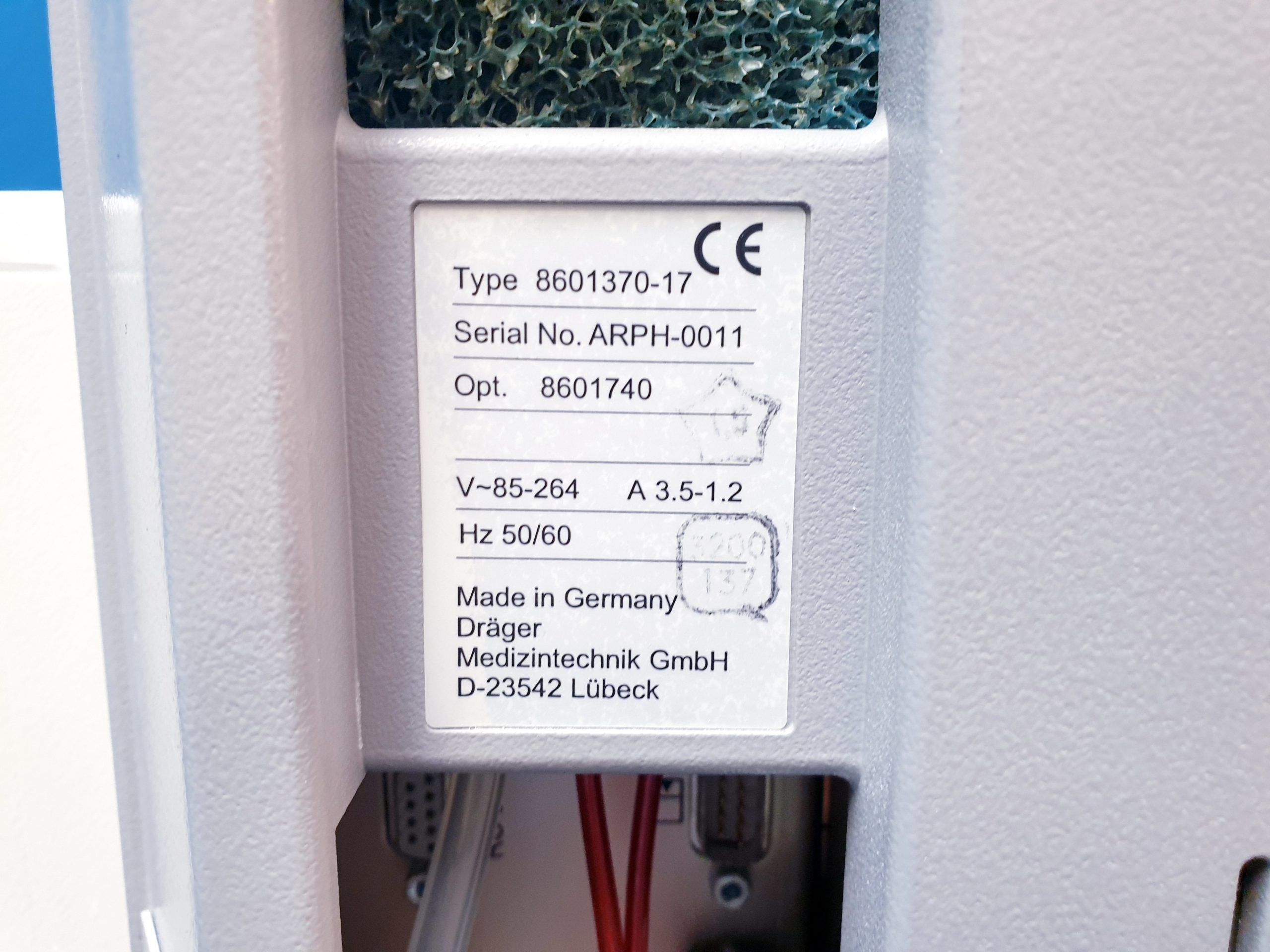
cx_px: 635
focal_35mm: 26
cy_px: 476
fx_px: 954
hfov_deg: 67.3
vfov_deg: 53.1
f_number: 2.4
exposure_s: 1/33
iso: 320
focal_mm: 4.3
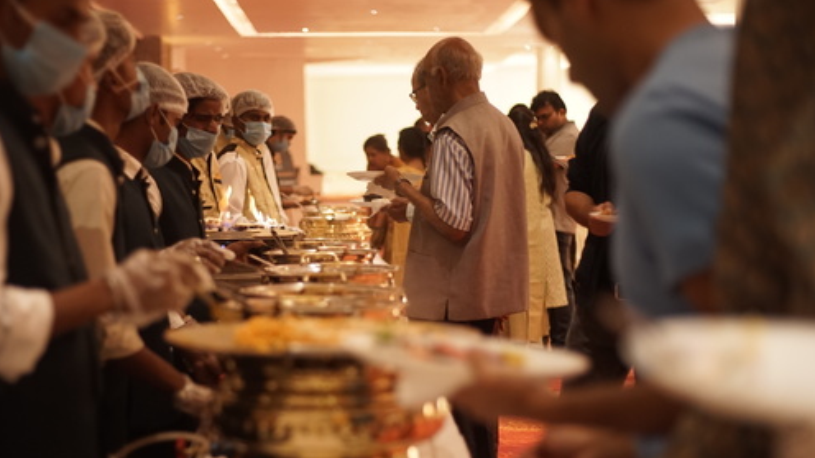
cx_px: 301
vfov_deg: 16.3
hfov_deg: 28.5
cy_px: 285
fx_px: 1599
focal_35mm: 74
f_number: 1.8
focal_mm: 50
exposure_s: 1/100
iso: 800
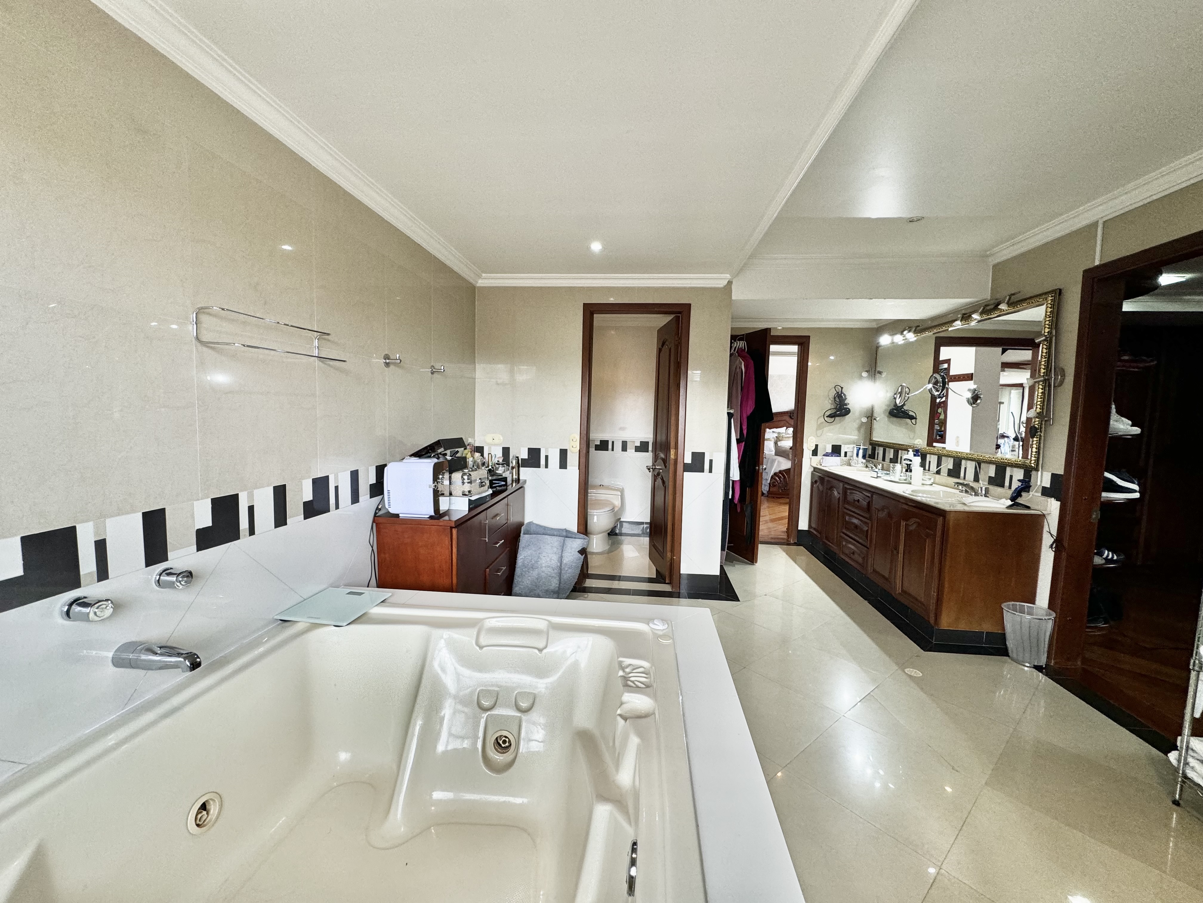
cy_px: 452
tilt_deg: -4.4
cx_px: 602
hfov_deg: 102.1
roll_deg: -0.9
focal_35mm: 14
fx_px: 487
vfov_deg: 85.7
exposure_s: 1/120
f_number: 2.2
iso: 125
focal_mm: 2.22
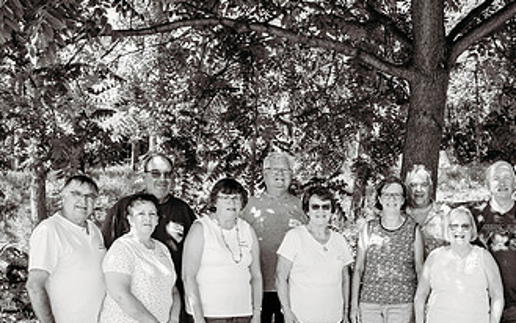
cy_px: 252
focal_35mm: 53
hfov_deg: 37.7
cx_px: 353
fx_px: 746
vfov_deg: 24.1
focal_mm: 29.5
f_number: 4.5
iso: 200
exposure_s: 1/200
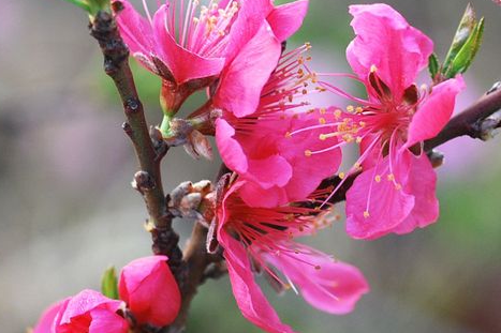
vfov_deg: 4.5
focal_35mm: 304
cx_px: 366
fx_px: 4228
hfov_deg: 6.8
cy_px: 143
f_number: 5.6
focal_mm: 105
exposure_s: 1/80
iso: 400
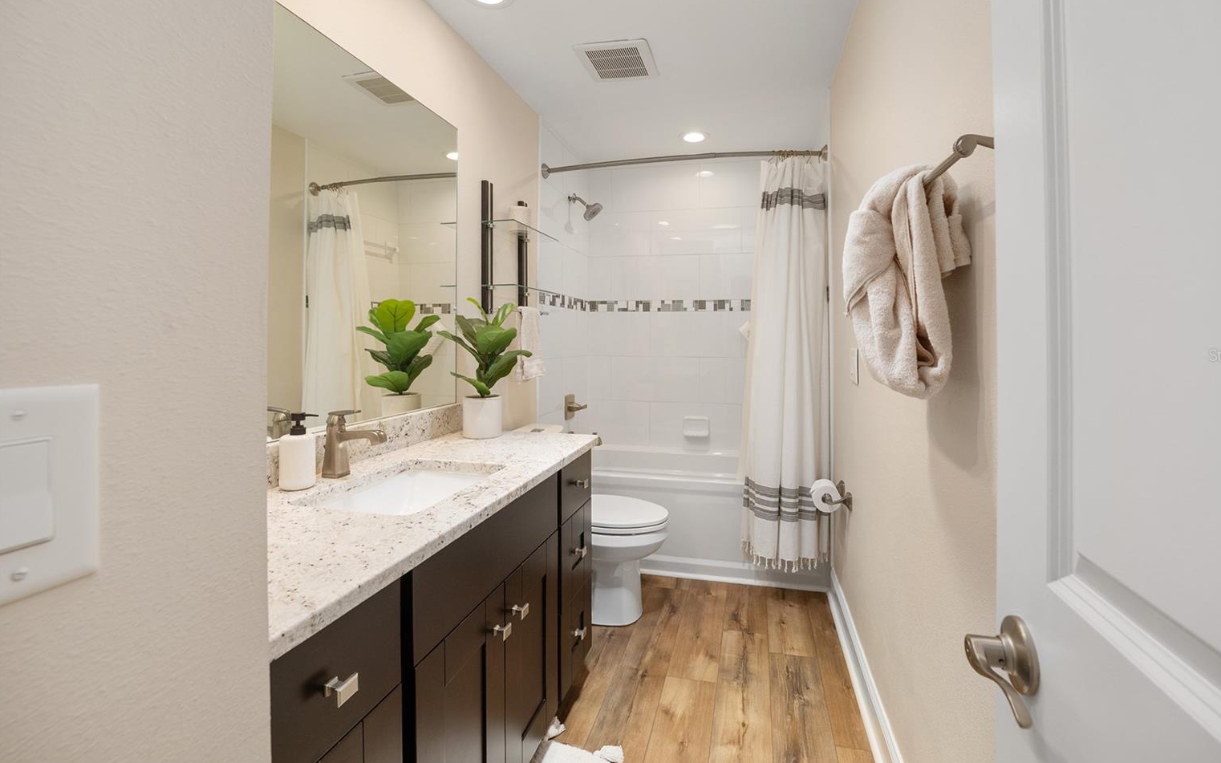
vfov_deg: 74.7
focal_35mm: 15
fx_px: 499
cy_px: 355
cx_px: 639
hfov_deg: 101.4
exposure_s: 1/25
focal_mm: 14
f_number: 8
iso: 500
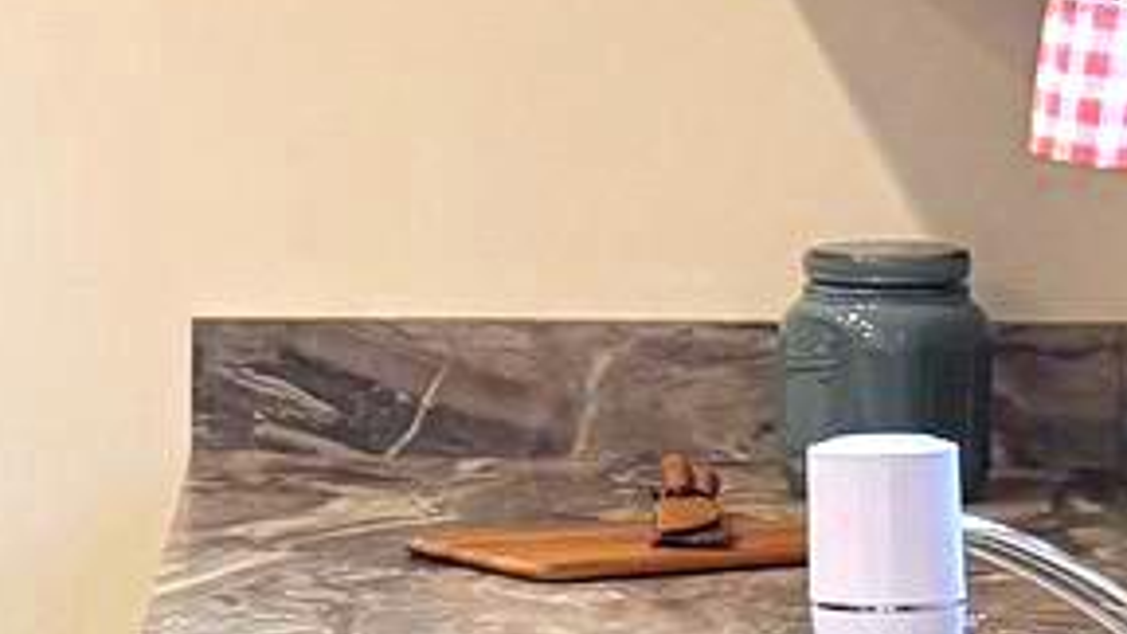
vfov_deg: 6.5
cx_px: -1530
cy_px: 325
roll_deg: +1.4
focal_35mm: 186
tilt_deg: -6.2
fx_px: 5558
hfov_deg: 10.2
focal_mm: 6.76
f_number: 1.78
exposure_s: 1/120
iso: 200
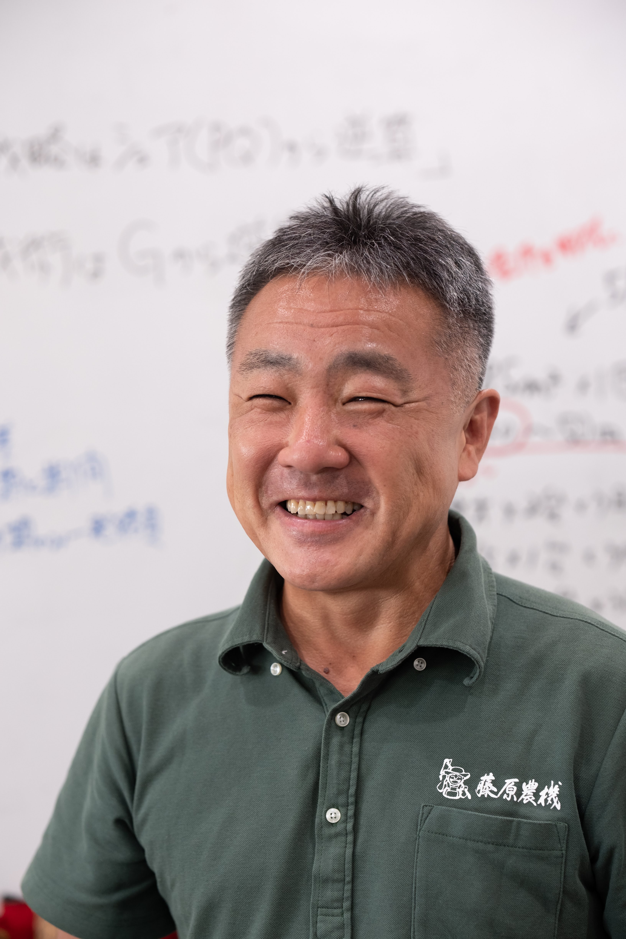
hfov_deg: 16.3
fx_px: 2191
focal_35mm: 84
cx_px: 313
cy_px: 470
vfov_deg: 24.2
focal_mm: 56
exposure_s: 1/125
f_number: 2.2
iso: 640
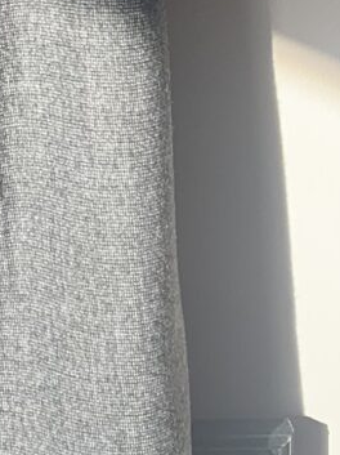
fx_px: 1981
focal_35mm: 151
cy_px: -308
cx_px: -259
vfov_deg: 12.2
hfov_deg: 9.4
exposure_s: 1/364
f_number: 1.8
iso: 25
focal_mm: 4.25
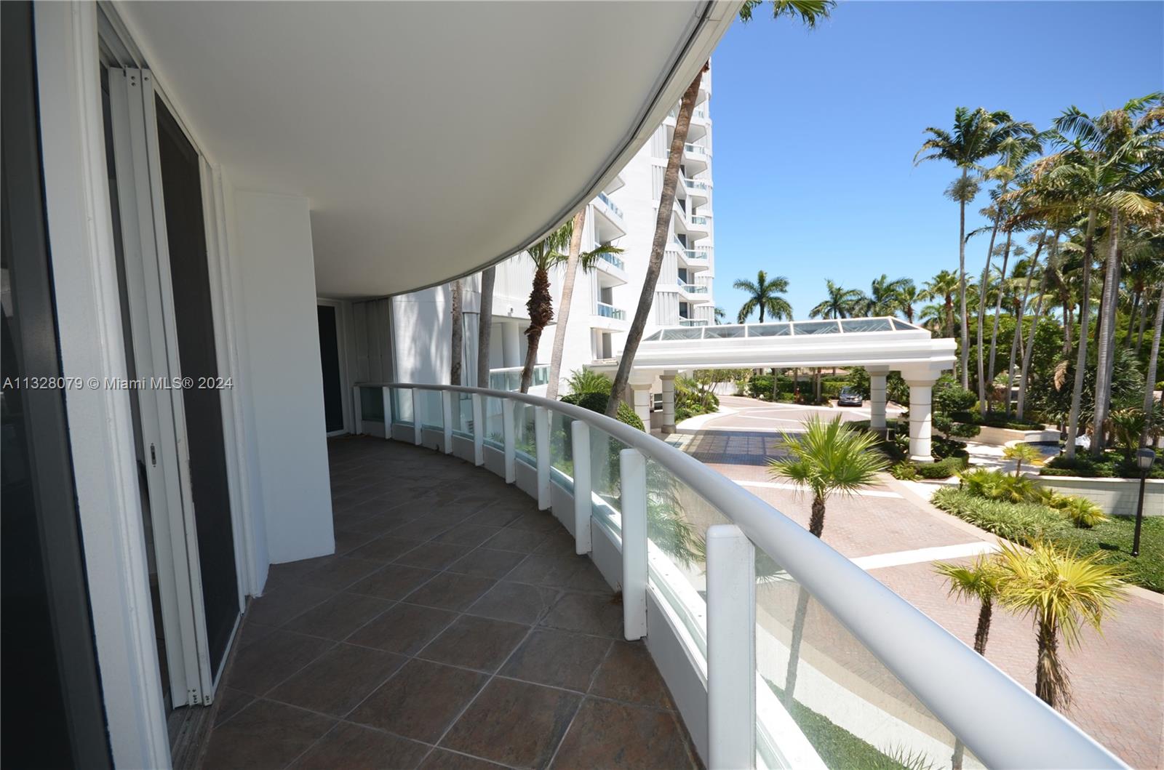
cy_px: 385
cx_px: 582
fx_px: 484
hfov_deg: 100.5
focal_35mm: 15
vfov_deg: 77.0
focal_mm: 10
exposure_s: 1/200
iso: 100
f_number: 7.1
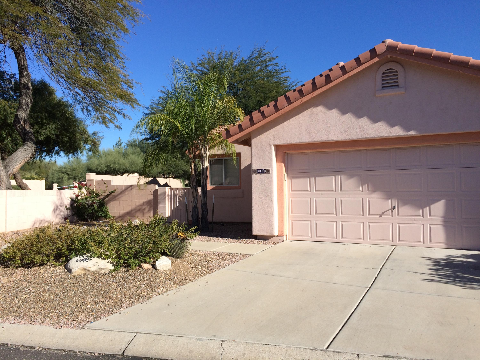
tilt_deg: +1.9
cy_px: 180
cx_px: 240
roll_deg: +1.6
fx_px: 402
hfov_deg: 61.7
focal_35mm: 29
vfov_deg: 48.2
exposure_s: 1/2053
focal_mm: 4.15
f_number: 2.2
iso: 32
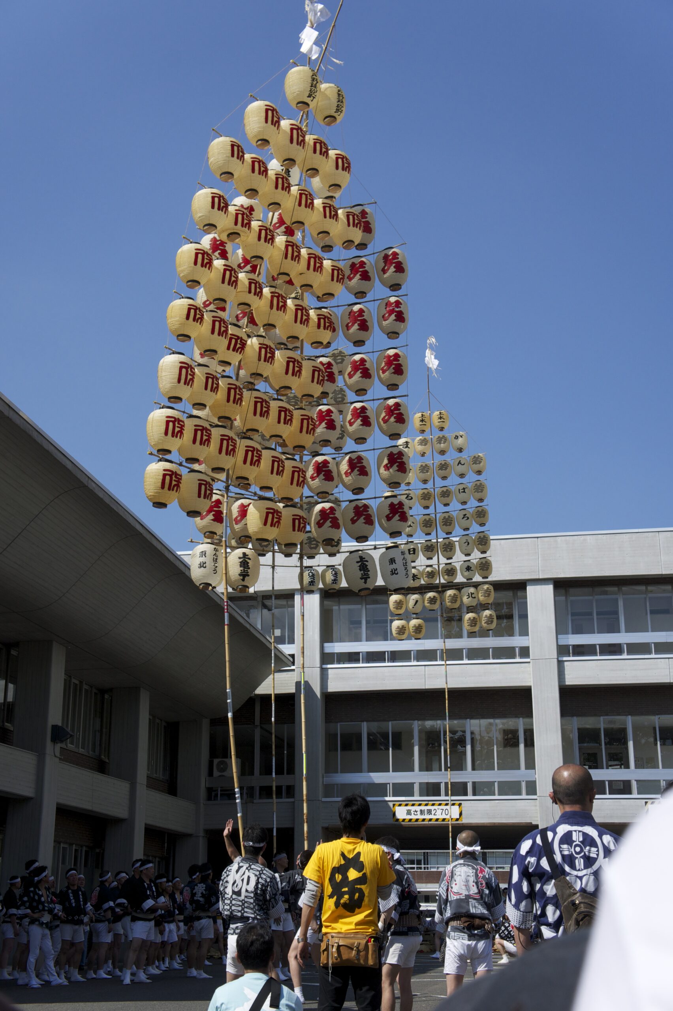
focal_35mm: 48
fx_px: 1347
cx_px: 336
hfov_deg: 28.0
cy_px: 506
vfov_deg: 41.1
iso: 200
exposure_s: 1/640
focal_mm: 32
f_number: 8
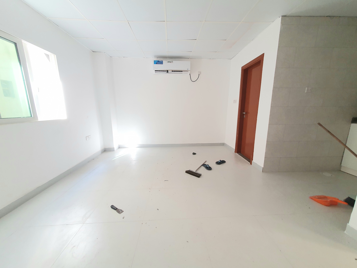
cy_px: 134
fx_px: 134
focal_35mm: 13
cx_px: 178
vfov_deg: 89.9
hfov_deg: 106.2
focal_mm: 1.8
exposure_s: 1/60.2
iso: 200
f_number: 2.2
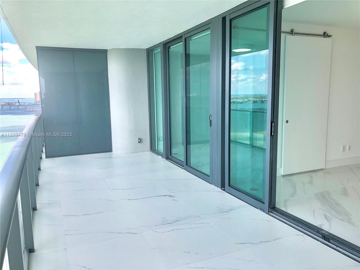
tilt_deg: -7.6
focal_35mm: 28
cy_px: 135
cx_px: 180
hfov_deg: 63.4
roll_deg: +1.4
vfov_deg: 49.7
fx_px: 291
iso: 20
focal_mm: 4
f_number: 1.8
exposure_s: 1/267
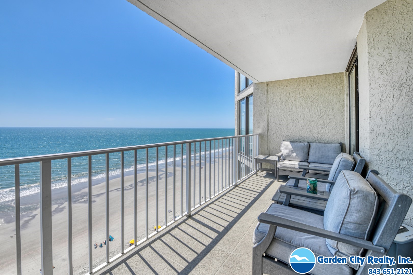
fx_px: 172
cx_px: 206
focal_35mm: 15
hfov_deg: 100.4
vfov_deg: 77.3
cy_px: 138
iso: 500
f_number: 10
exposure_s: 1/125
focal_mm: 15
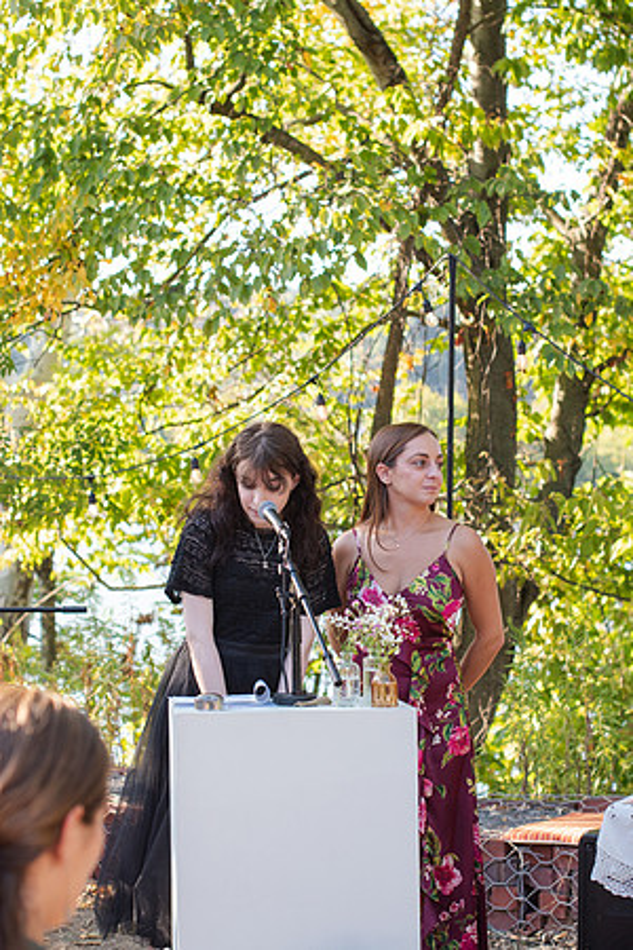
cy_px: 475
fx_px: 1976
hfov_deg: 18.2
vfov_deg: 27.0
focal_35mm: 75
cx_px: 316
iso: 400
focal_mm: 50
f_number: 3.5
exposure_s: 1/1000
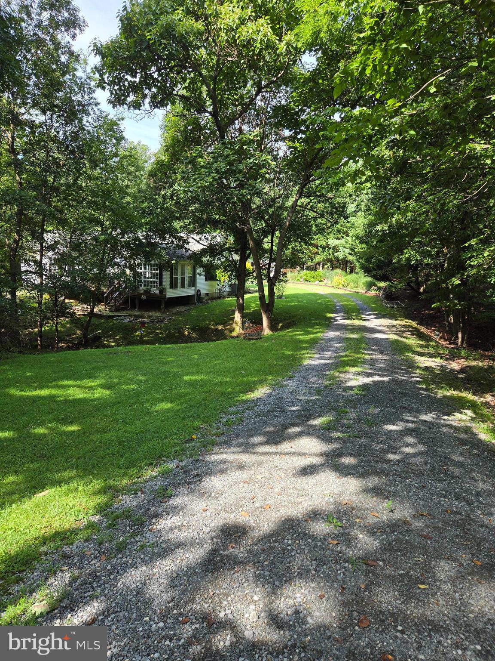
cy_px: 330
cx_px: 248
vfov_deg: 73.9
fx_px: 439
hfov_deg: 58.9
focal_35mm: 23
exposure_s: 1/378
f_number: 1.8
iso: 25
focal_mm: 5.4
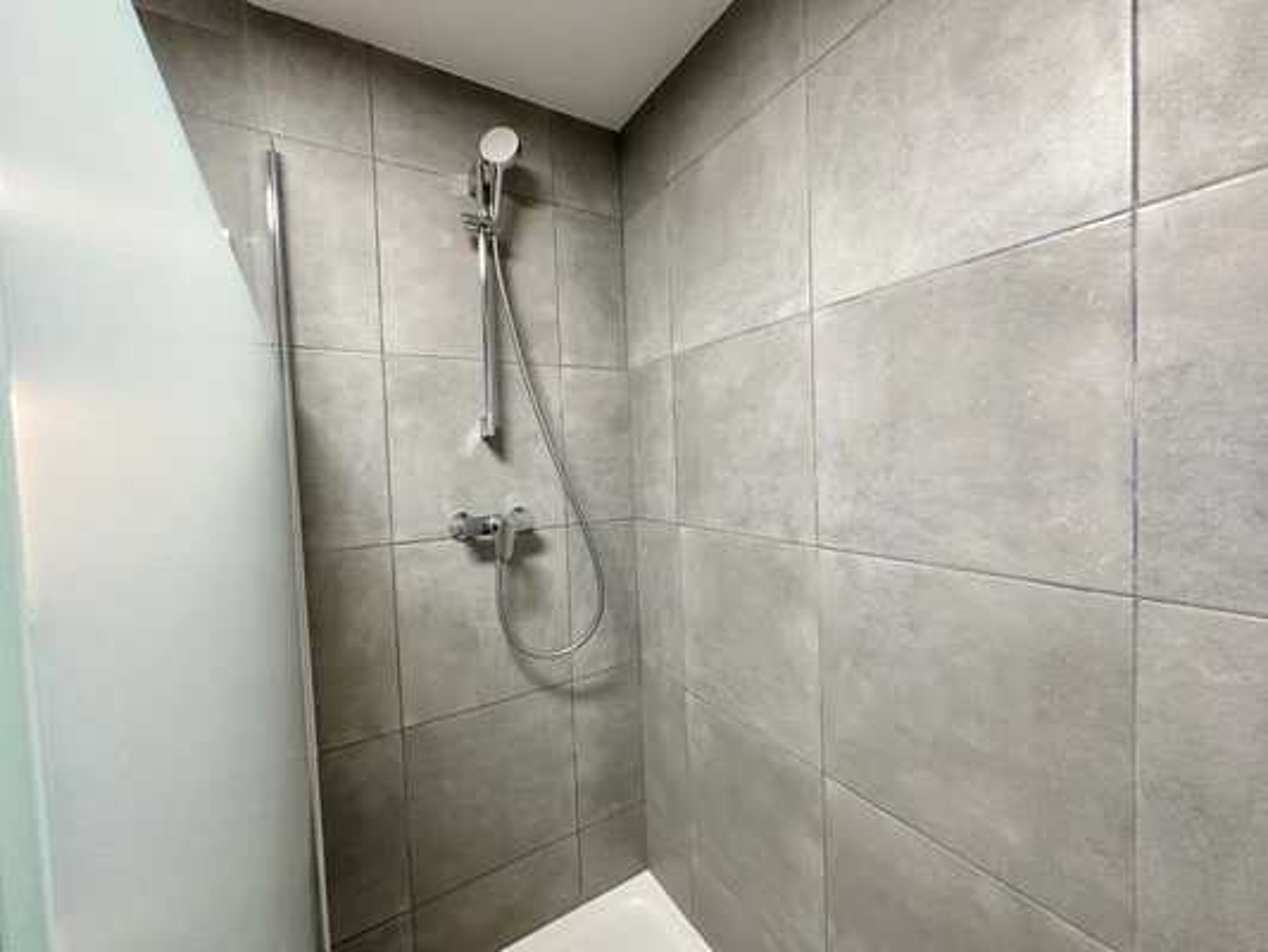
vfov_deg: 85.7
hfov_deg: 102.1
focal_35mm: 14
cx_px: 634
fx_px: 513
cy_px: 476
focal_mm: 2.22
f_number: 2.2
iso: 320
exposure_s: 1/50
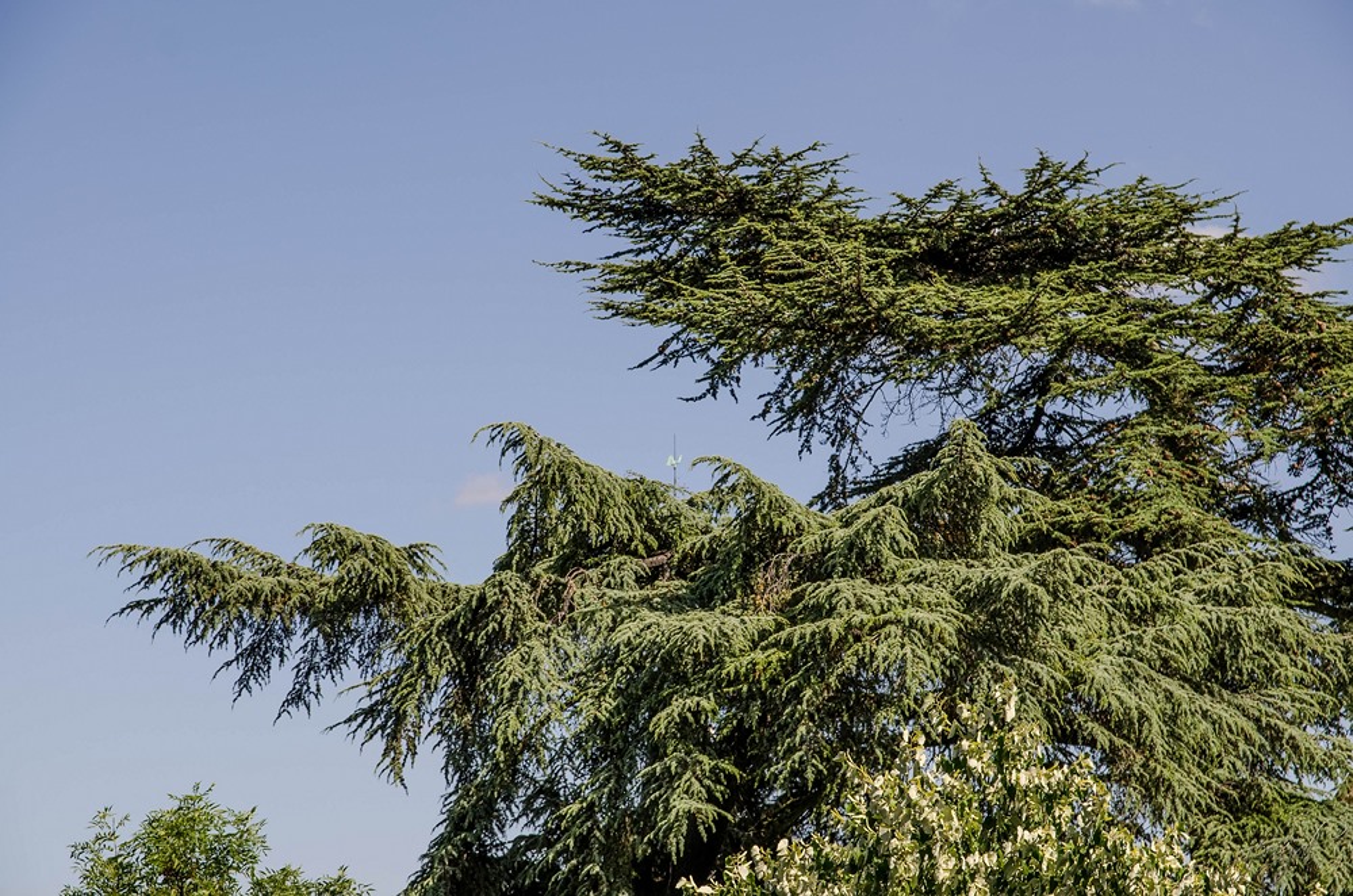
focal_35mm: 105
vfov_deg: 13.0
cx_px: 676
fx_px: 3937
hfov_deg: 19.5
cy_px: 448
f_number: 6.3
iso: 100
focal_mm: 70
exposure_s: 1/400
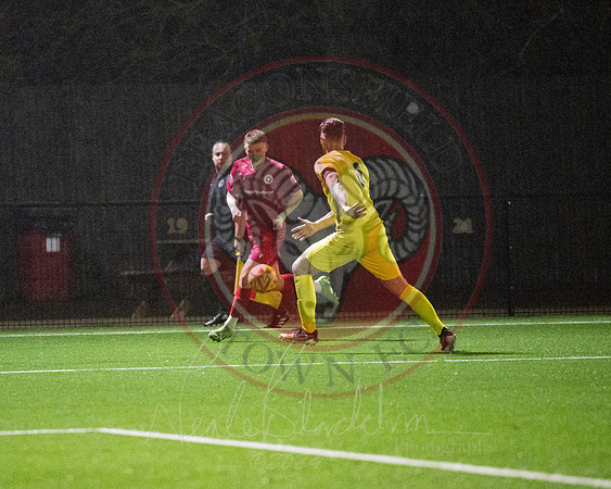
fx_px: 6620
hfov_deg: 5.3
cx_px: 247
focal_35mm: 366
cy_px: 243
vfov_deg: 4.2
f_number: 2.8
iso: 8000
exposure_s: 1/1000
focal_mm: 200
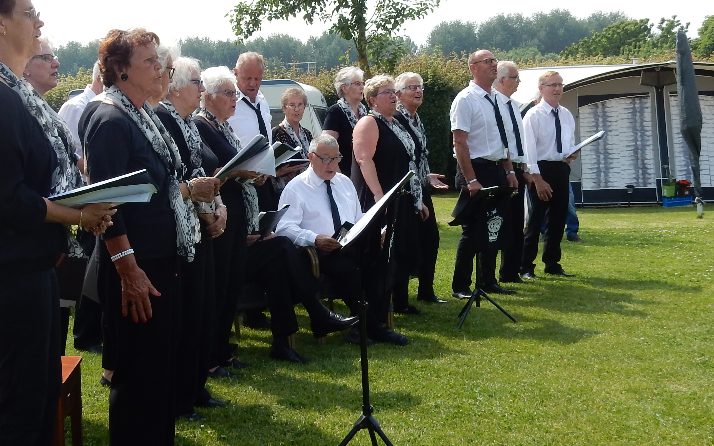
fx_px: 1109
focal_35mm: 57
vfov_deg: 22.7
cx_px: 210
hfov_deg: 35.2
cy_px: 198
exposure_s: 1/800
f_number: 4
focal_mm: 5.4
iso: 125
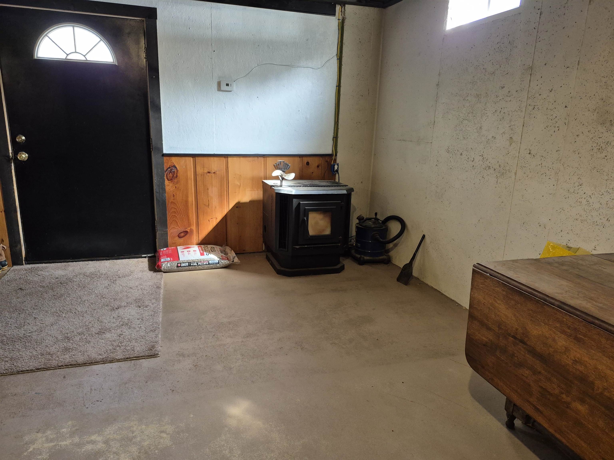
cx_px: 307
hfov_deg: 73.9
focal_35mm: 23
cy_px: 230
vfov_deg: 58.9
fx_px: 408
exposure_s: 1/120
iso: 500
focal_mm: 5.4
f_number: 1.8
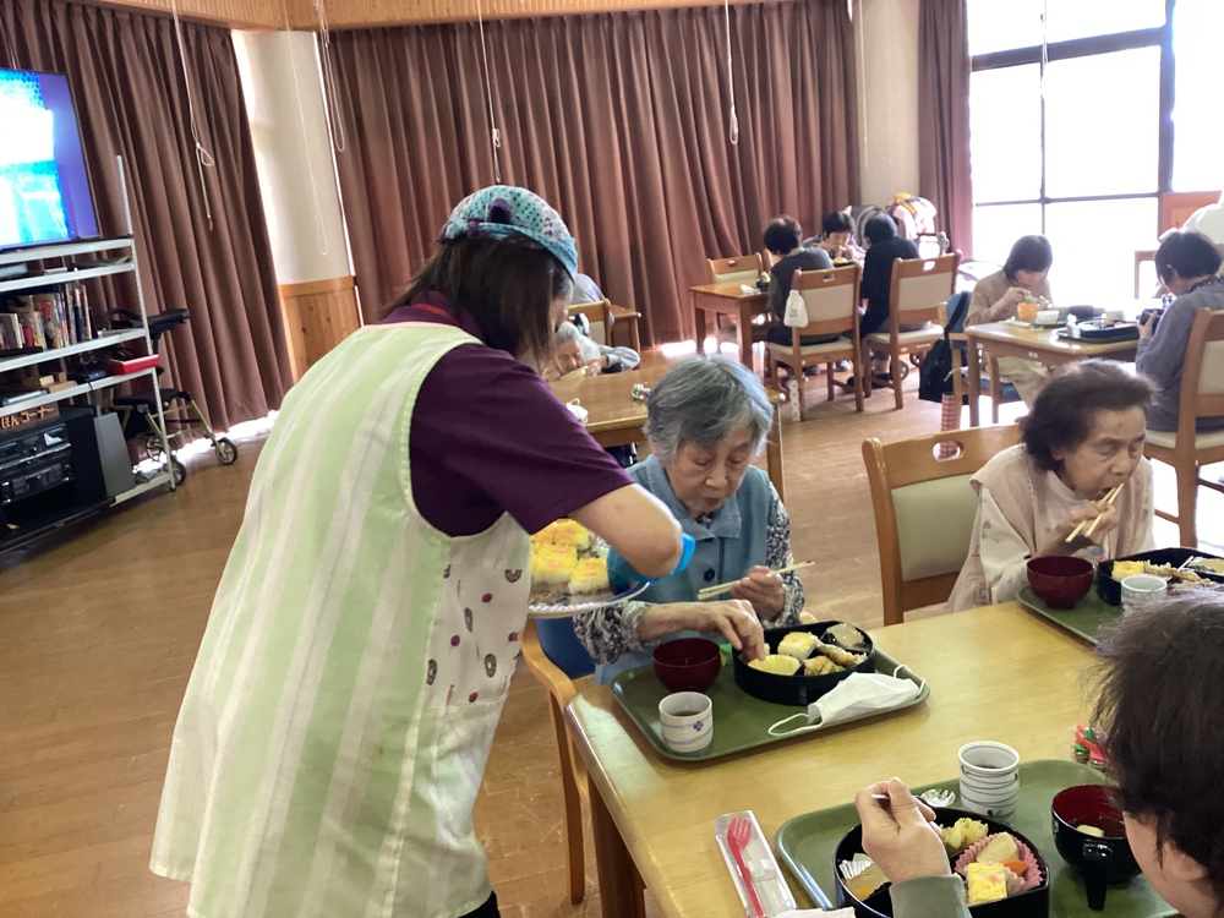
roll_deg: +4.4
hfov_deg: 58.4
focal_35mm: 31
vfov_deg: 45.4
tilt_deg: -15.5
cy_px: 459
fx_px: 1096
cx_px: 612
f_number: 2.4
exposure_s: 1/60
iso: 250
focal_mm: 3.3
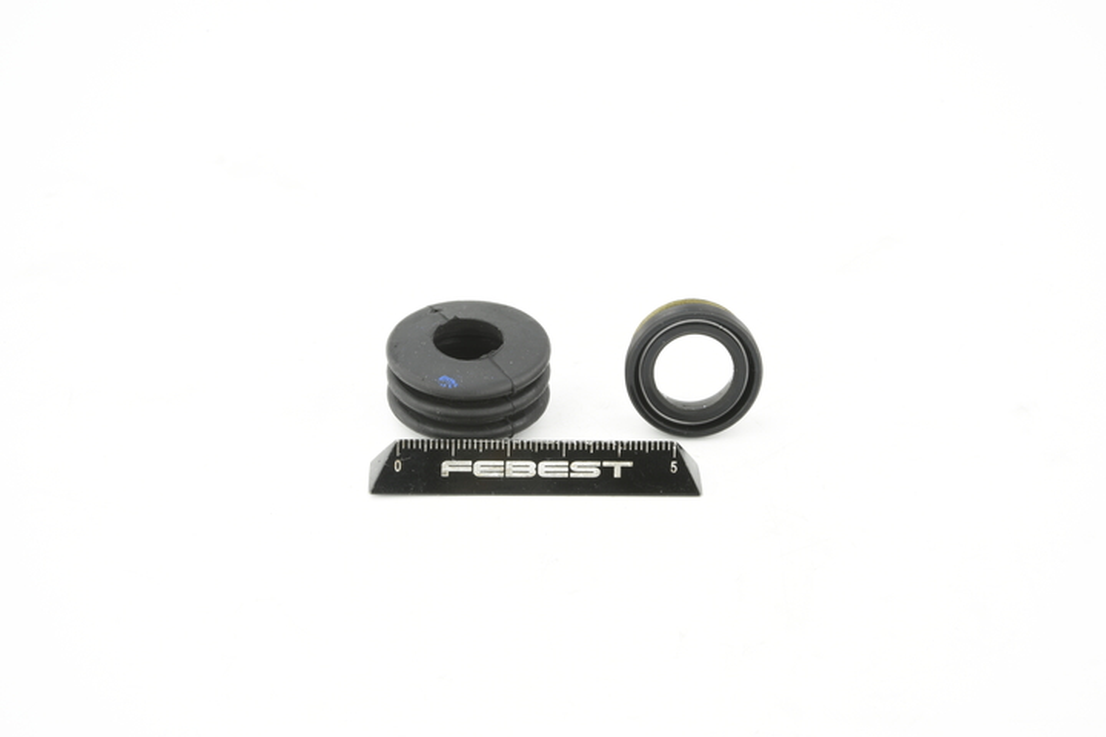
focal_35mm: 60
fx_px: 1843
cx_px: 553
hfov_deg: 33.4
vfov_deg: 22.6
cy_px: 368
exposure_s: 1/2.5
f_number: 29
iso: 100
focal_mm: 60
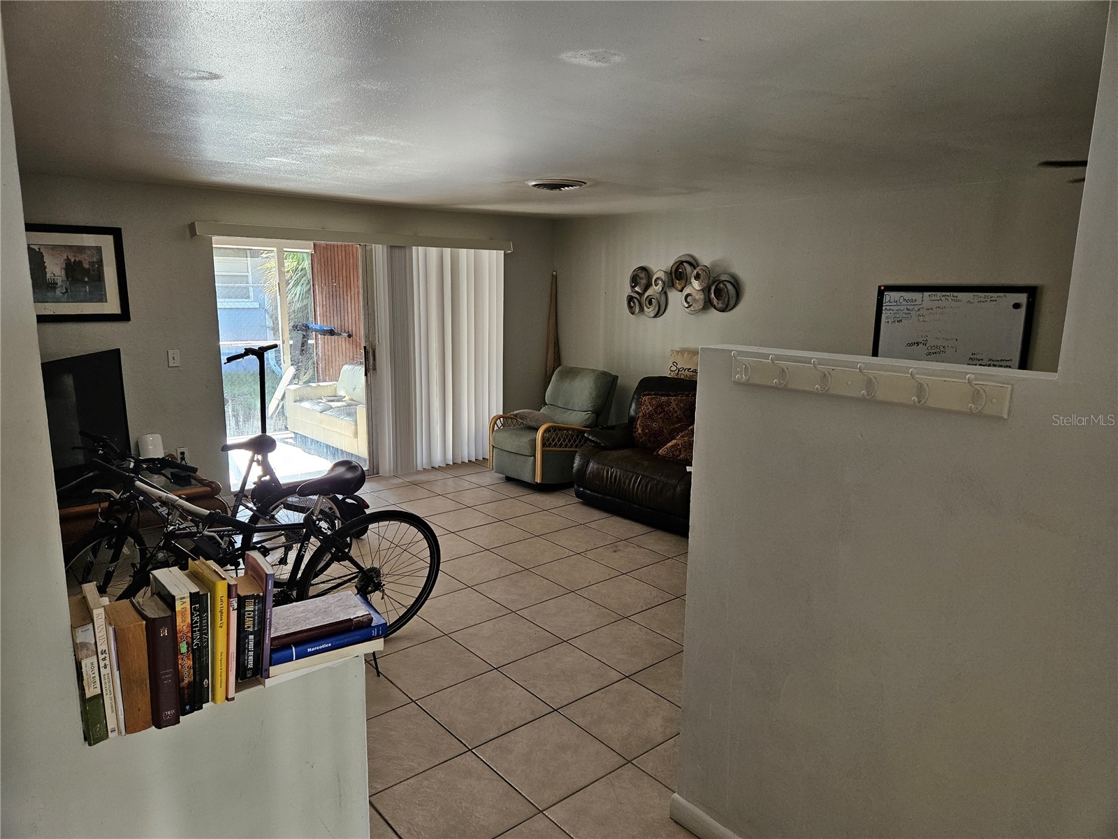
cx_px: 559
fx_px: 743
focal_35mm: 23
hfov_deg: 73.9
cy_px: 420
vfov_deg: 58.9
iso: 200
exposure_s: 1/120
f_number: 1.8
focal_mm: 5.4
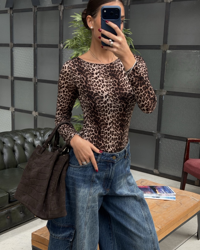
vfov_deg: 36.7
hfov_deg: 29.7
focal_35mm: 51
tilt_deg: -22.0
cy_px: 126
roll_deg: -0.7
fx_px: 377
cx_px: 101
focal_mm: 6.76
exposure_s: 1/79
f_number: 1.78
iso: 100
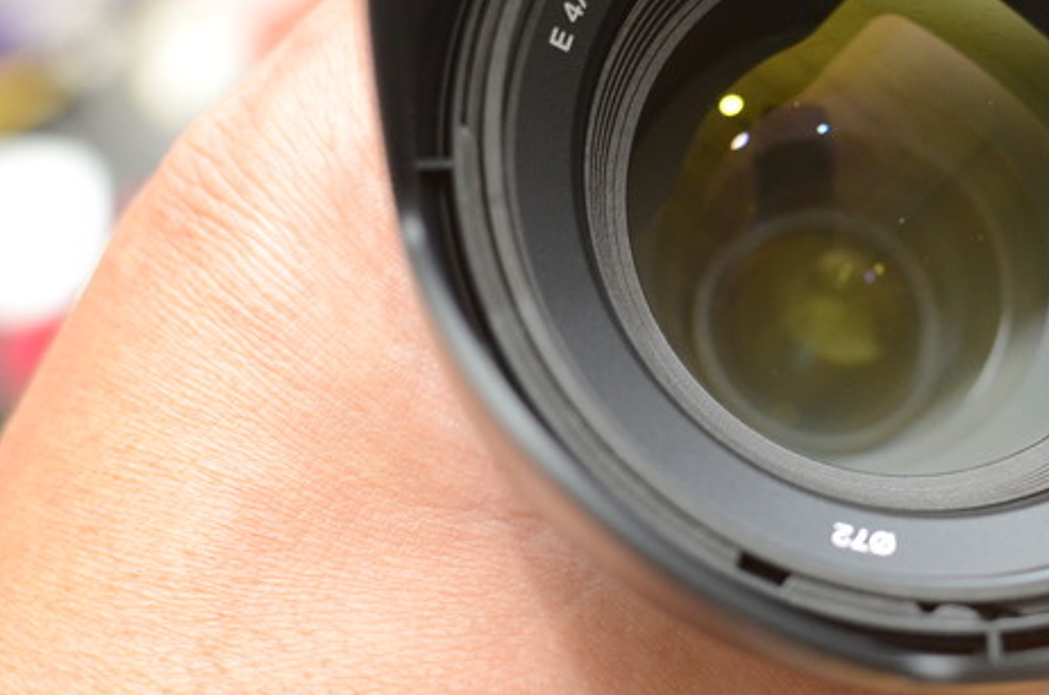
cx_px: 786
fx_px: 2378
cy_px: 246
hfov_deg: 24.6
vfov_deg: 16.6
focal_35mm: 82
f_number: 4
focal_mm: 35
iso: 1000
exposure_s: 1/60
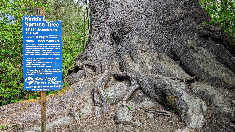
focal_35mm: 60
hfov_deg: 34.9
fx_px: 374
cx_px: 120
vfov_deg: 20.0
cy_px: 77
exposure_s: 1/472
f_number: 1.85
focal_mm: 6.81
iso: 45
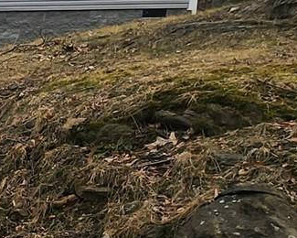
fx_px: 703
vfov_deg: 18.9
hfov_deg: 13.8
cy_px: 205
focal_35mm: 80
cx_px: -466
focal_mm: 2.2
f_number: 2.2
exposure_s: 1/629
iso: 50
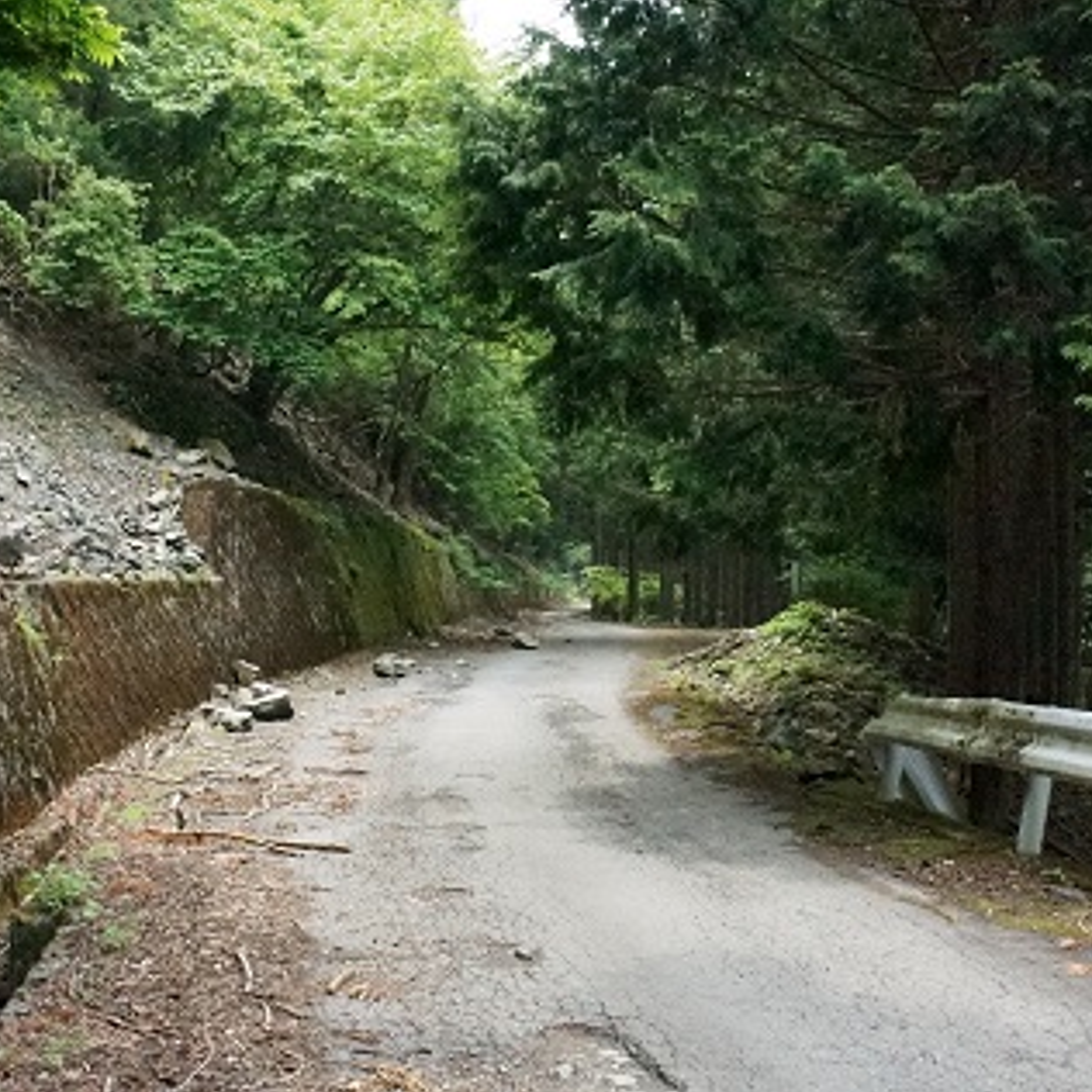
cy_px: 546
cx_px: 349
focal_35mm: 41
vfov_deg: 40.7
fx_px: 1471
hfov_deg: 40.1
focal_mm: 21.3
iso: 12800
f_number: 11
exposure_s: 1/2000
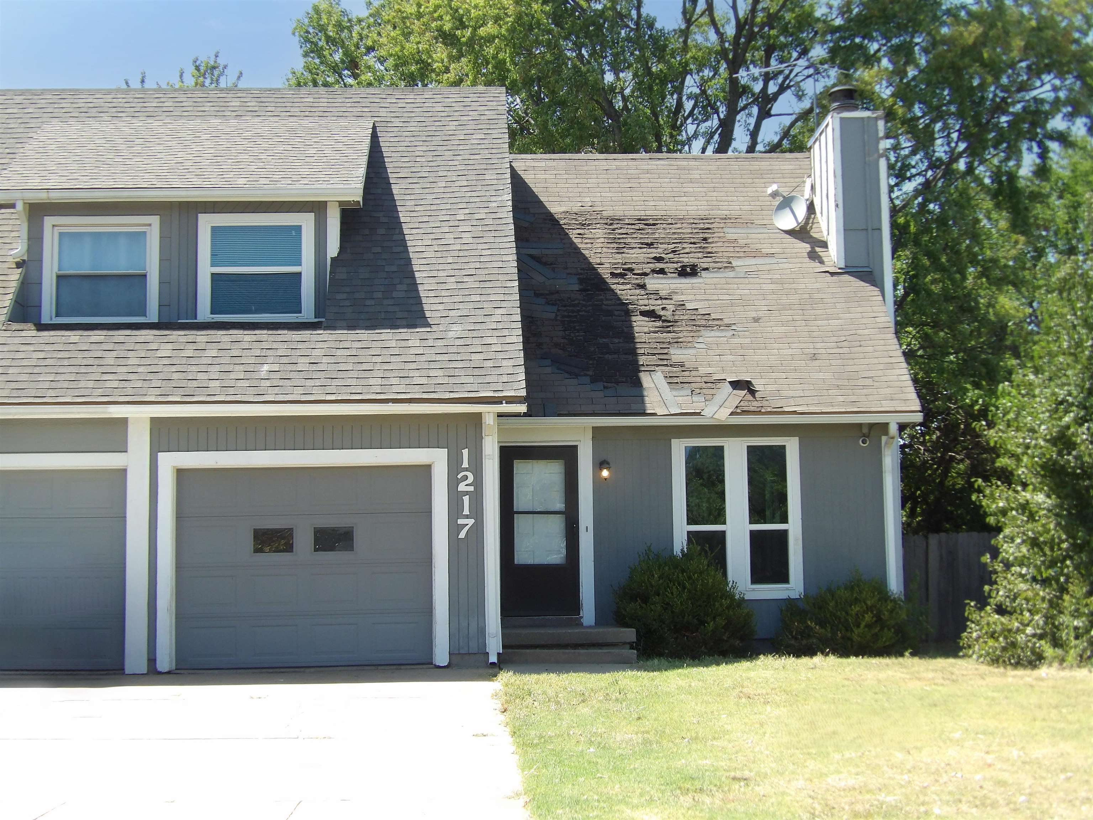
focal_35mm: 53
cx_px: 546
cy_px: 410
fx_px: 1673
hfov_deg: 36.2
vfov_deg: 27.5
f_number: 3.9
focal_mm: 9.5
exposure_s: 1/279
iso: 100
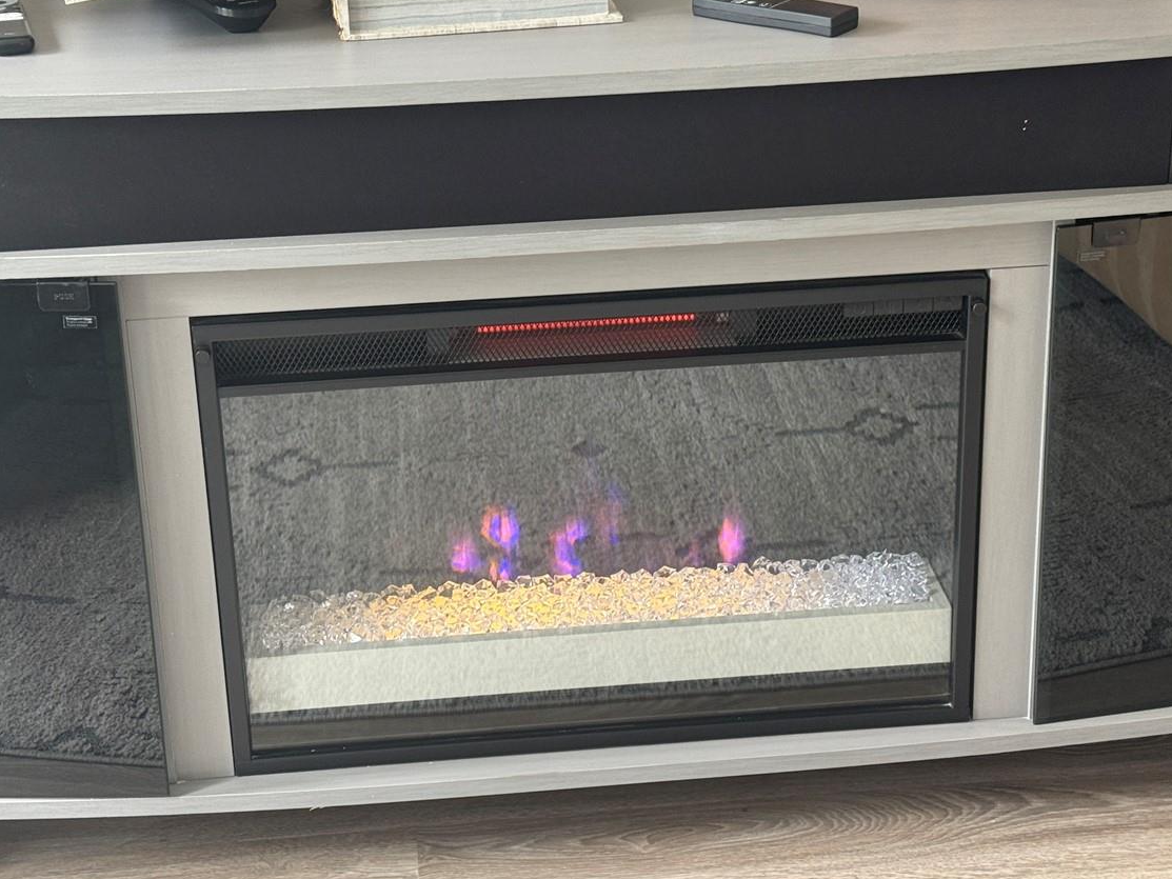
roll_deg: +1.8
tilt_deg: -23.5
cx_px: 588
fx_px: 2336
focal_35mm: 69
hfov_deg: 28.2
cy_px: 338
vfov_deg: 21.3
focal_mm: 6.76
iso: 125
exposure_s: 1/60
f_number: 1.78
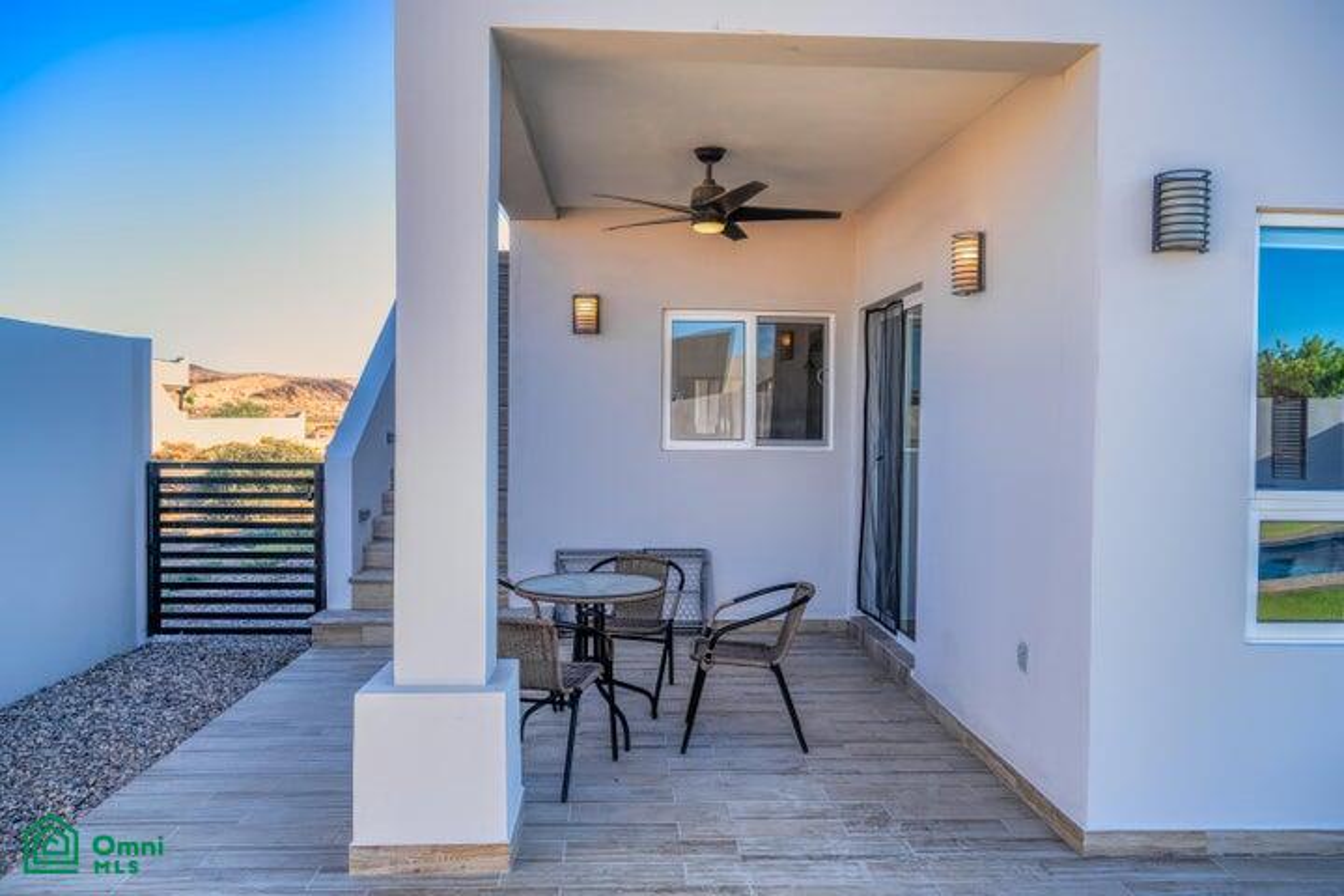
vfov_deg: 46.4
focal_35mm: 28
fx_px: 1045
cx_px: 672
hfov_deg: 65.5
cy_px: 448
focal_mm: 28
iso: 800
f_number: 4.5
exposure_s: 1/3000
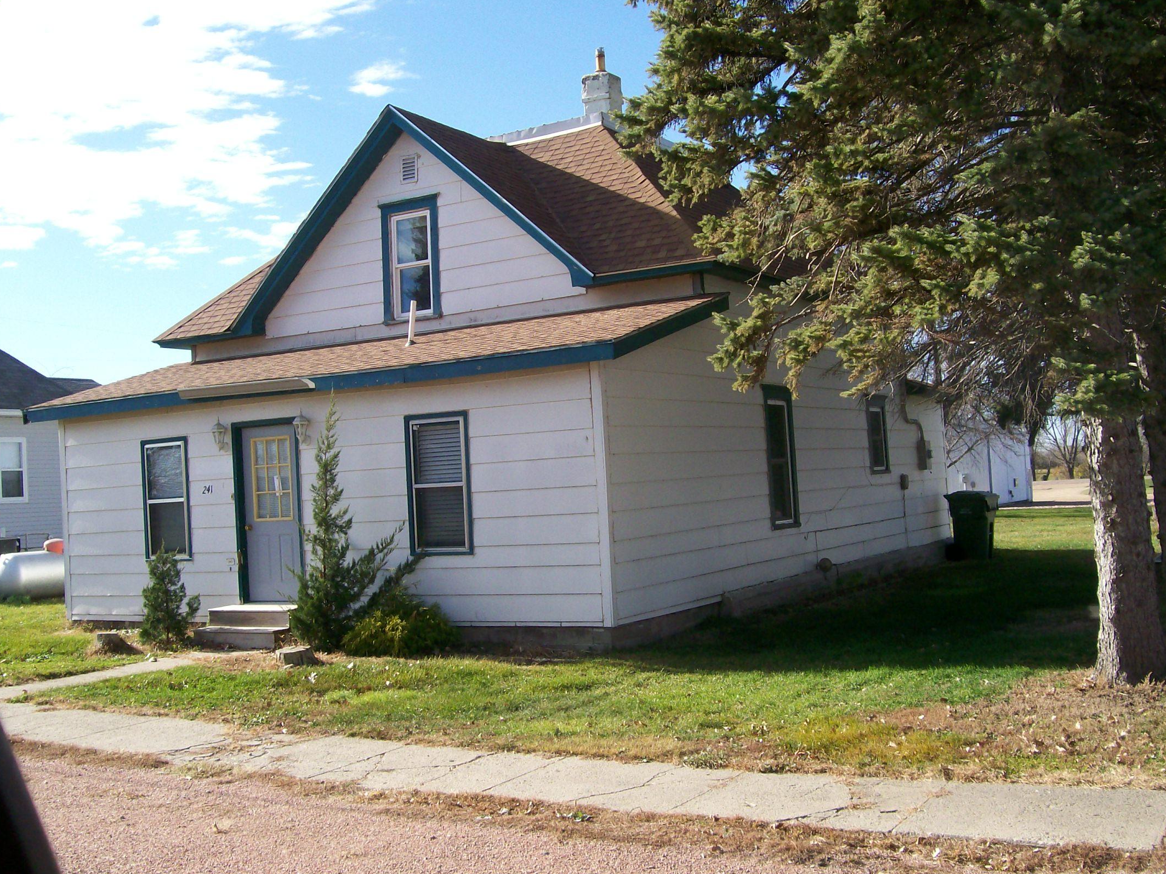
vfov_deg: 36.8
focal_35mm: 39
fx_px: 1314
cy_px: 419
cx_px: 562
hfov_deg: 47.9
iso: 80
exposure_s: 1/318
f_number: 4.8
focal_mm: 6
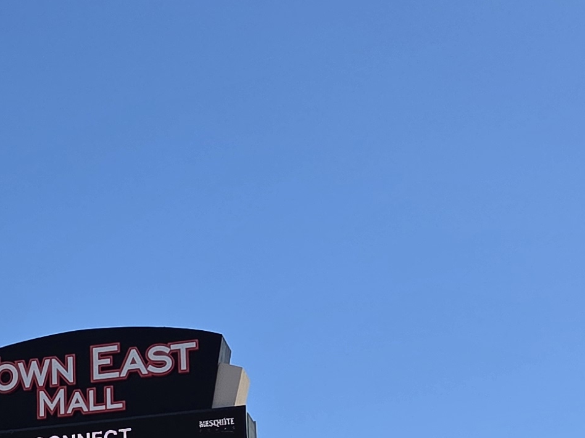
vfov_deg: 14.9
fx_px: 1639
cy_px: 487
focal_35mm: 97
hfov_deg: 19.4
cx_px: -52
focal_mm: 5.4
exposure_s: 1/7328
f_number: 1.8
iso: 80
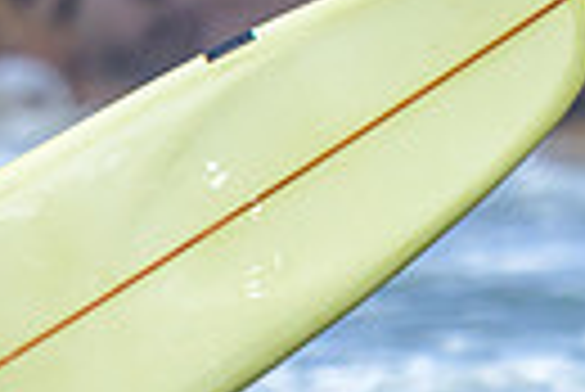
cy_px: 327
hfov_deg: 0.4
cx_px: -134
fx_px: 79973
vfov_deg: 0.3
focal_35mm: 4916
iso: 280
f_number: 6.3
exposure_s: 1/2000
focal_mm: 800
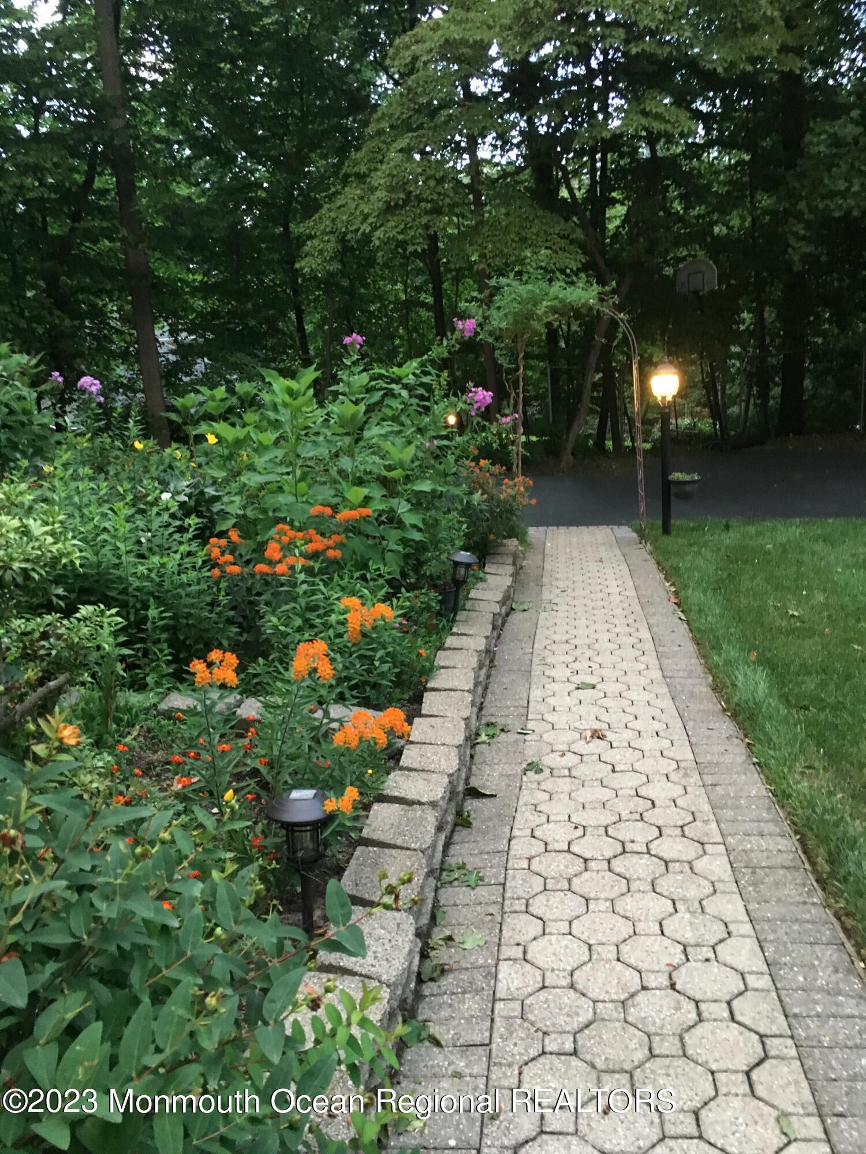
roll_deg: +4.3
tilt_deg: -19.0
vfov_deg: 61.7
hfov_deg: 48.2
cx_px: 433
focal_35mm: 29
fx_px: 967
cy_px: 577
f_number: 2.2
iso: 200
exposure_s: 1/15
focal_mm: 4.15
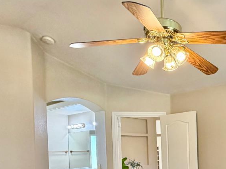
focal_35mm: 37
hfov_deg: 44.4
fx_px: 242
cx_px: 214
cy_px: 152
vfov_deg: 36.3
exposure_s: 1/60
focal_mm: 2.22
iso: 250
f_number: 2.2
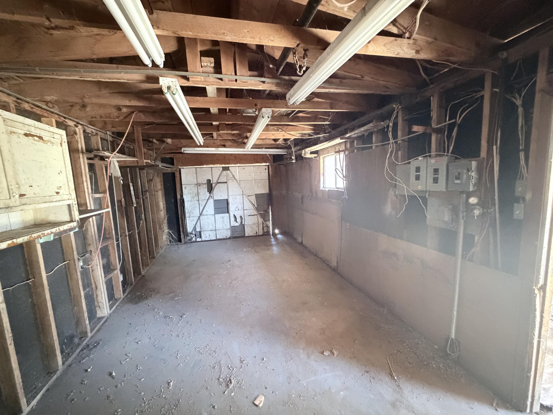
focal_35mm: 14
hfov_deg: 102.1
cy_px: 208
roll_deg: +2.2
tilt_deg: -6.6
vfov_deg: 85.7
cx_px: 276
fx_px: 224
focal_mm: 2.22
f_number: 2.2
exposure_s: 1/49
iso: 1250
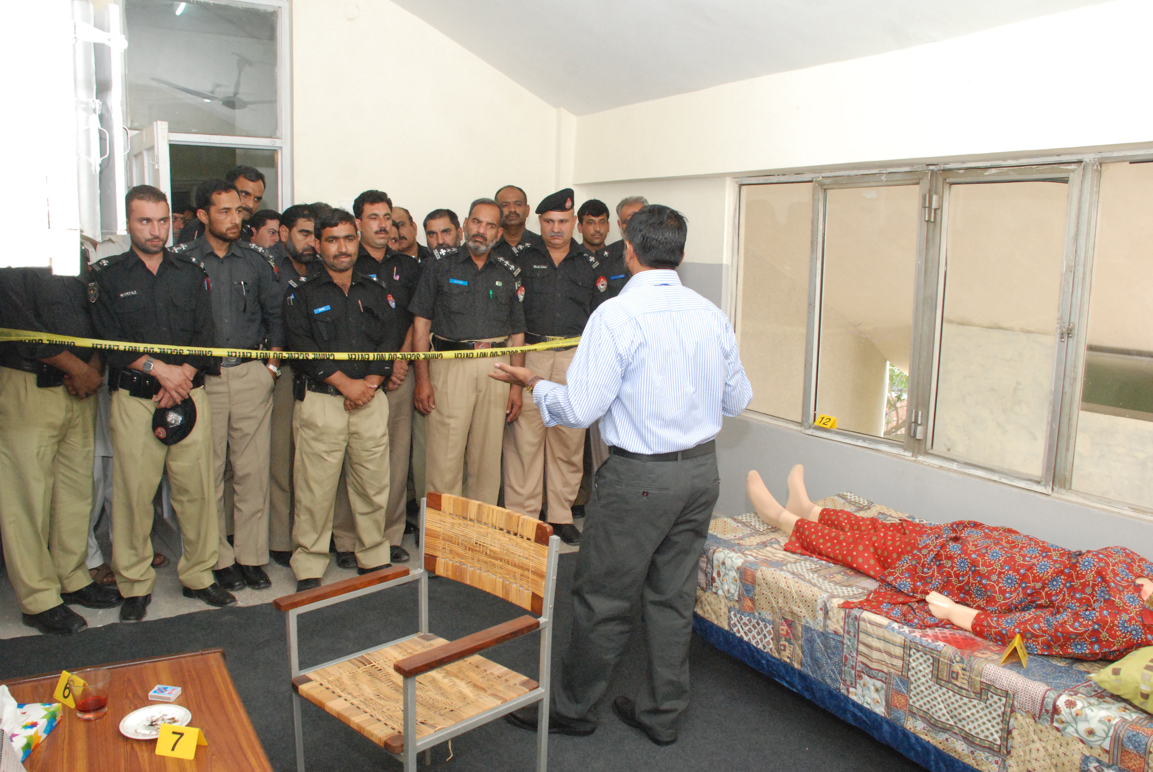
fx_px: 866
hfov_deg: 67.3
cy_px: 386
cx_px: 576
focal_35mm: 27
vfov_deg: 48.0
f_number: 7.1
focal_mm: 18
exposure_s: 1/125
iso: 1600
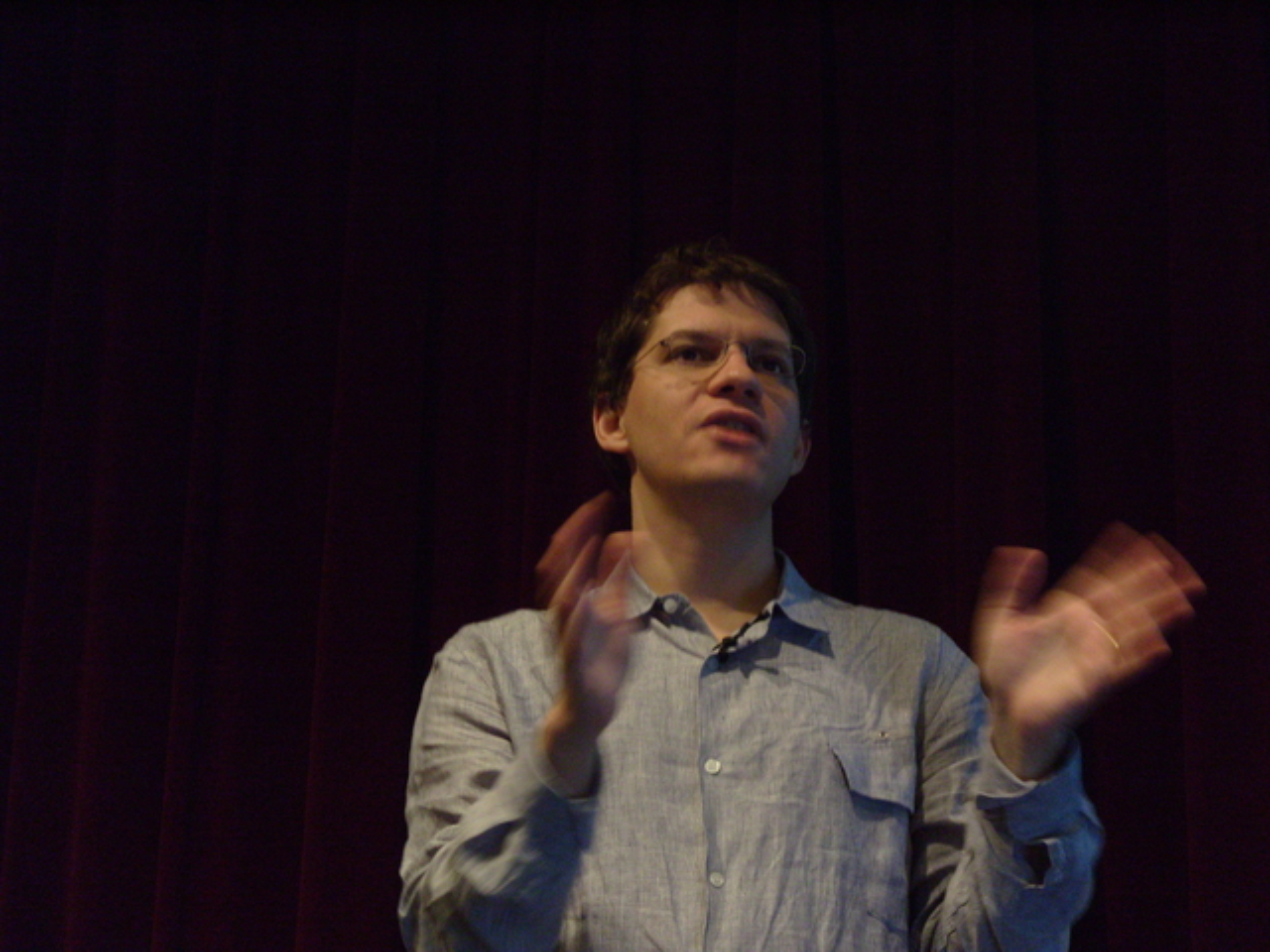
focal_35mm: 85
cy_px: 476
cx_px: 635
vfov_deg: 17.4
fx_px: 3119
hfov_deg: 23.0
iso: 400
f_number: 3.4
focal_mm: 18.9
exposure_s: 1/20
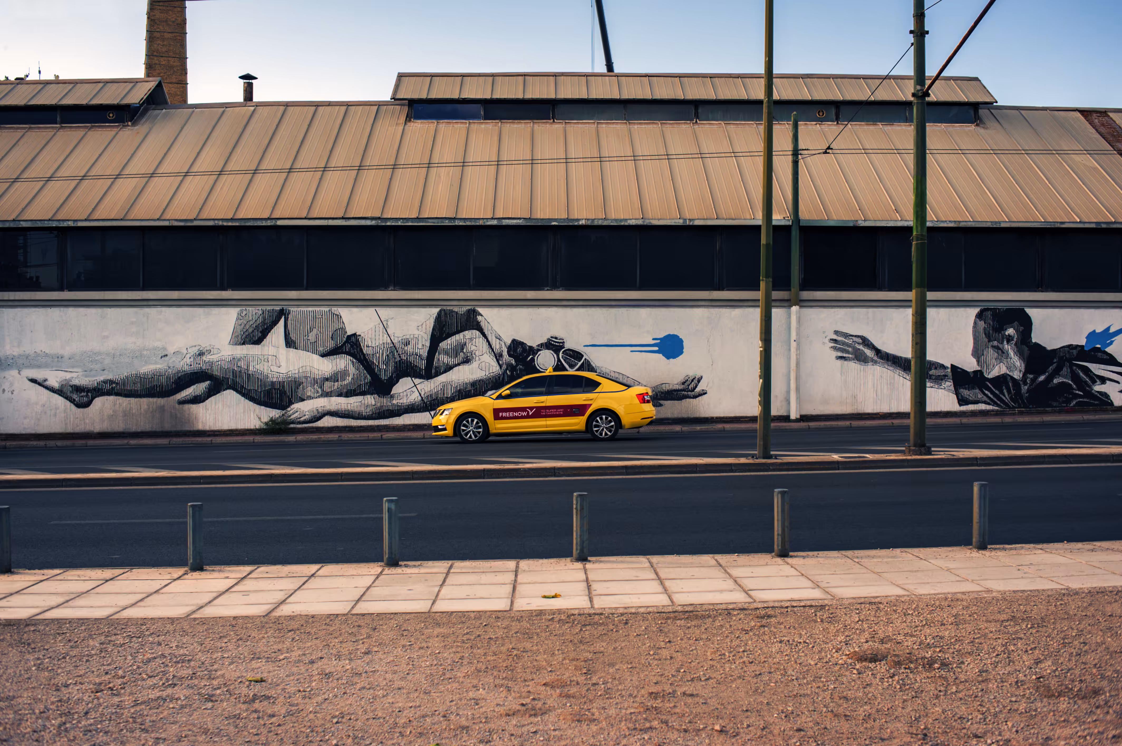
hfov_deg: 54.5
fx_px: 1090
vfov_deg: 37.8
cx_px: 561
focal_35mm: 35
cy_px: 373
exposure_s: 1/1250
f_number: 5
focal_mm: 35
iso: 250
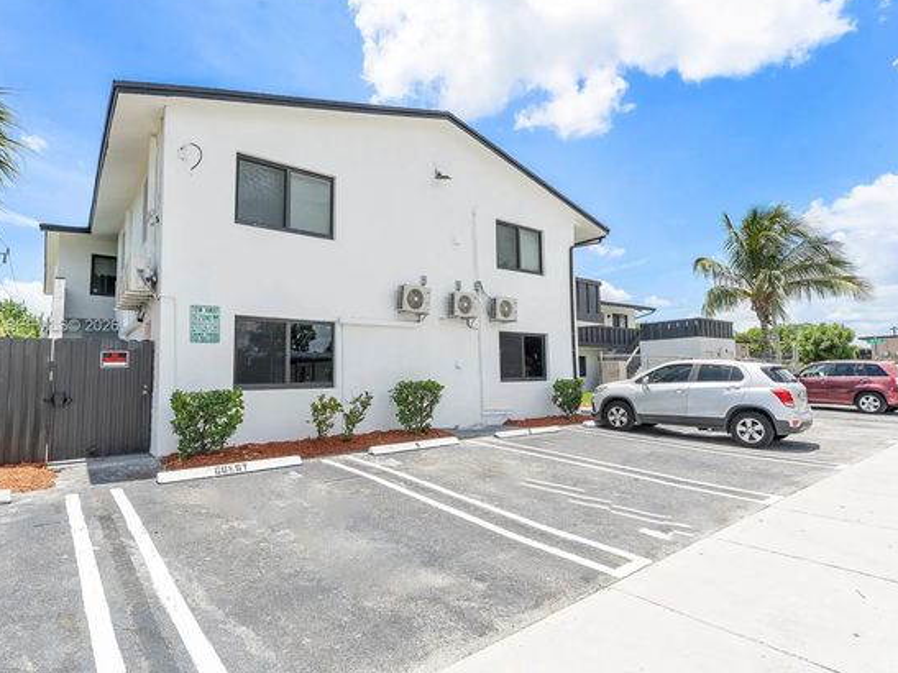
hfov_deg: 86.3
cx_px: 440
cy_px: 327
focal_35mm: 18
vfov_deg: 70.2
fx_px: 479
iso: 500
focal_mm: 16.4
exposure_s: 1/1000
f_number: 10
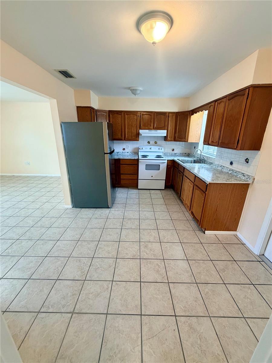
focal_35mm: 14
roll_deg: -1.0
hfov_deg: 85.7
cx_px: 136
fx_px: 147
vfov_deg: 102.1
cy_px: 182
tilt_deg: -17.4
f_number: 2.2
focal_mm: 2.22
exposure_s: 1/120
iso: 320
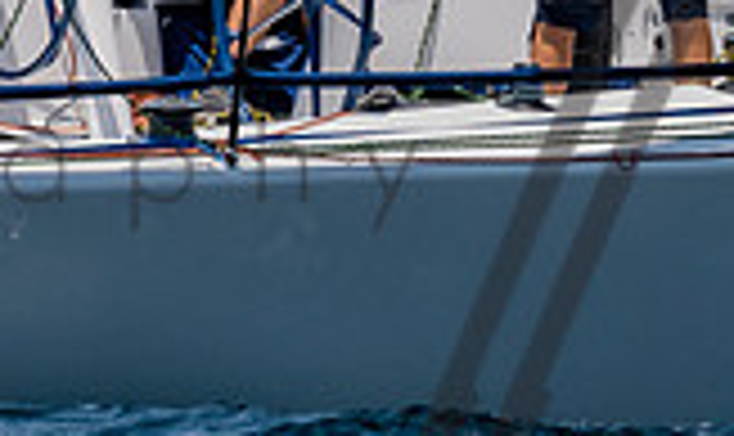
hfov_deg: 0.9
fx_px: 48619
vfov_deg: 0.5
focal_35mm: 2463
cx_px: 1134
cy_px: -131
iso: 320
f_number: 5.6
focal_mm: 340
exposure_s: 1/2500
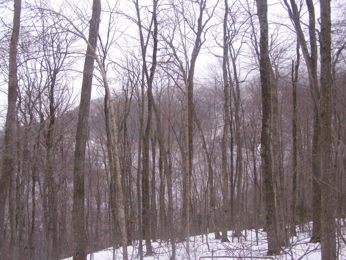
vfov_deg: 36.0
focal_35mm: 40
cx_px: 173
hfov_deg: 46.8
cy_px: 130
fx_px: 400
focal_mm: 6.7
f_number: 2.8
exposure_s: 1/400
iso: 400
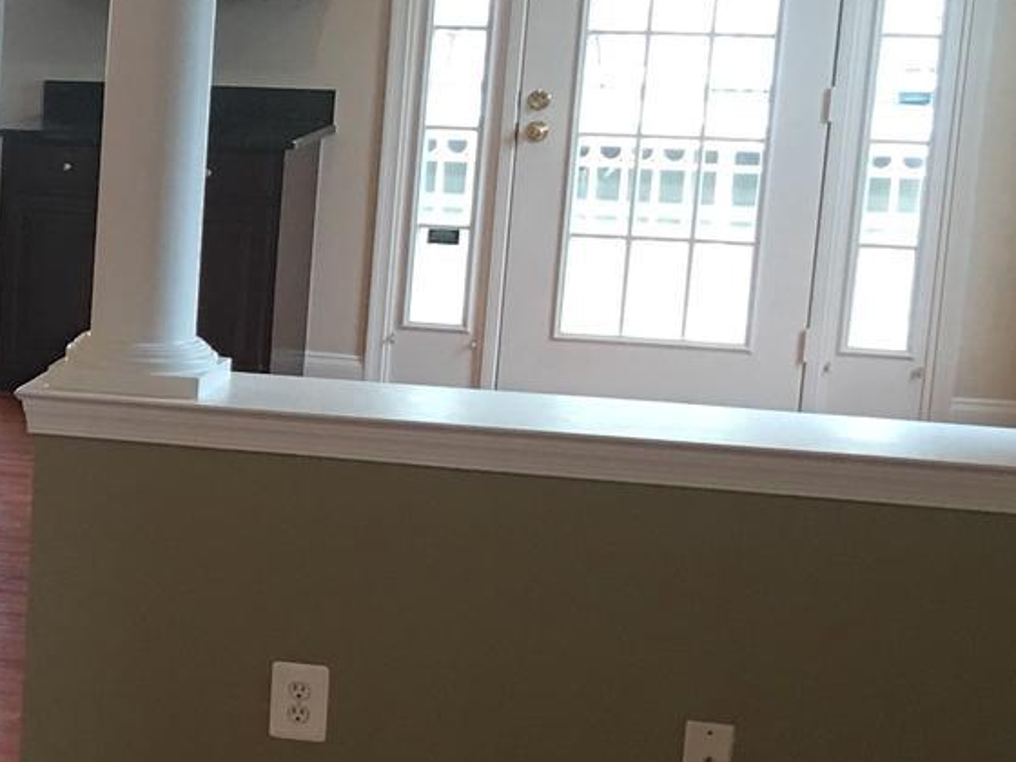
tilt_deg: -12.1
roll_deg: -0.9
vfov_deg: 13.9
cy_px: 582
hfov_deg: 16.6
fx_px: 3111
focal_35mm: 106
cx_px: -575
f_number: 2.2
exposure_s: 1/15
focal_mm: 4.15
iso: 32
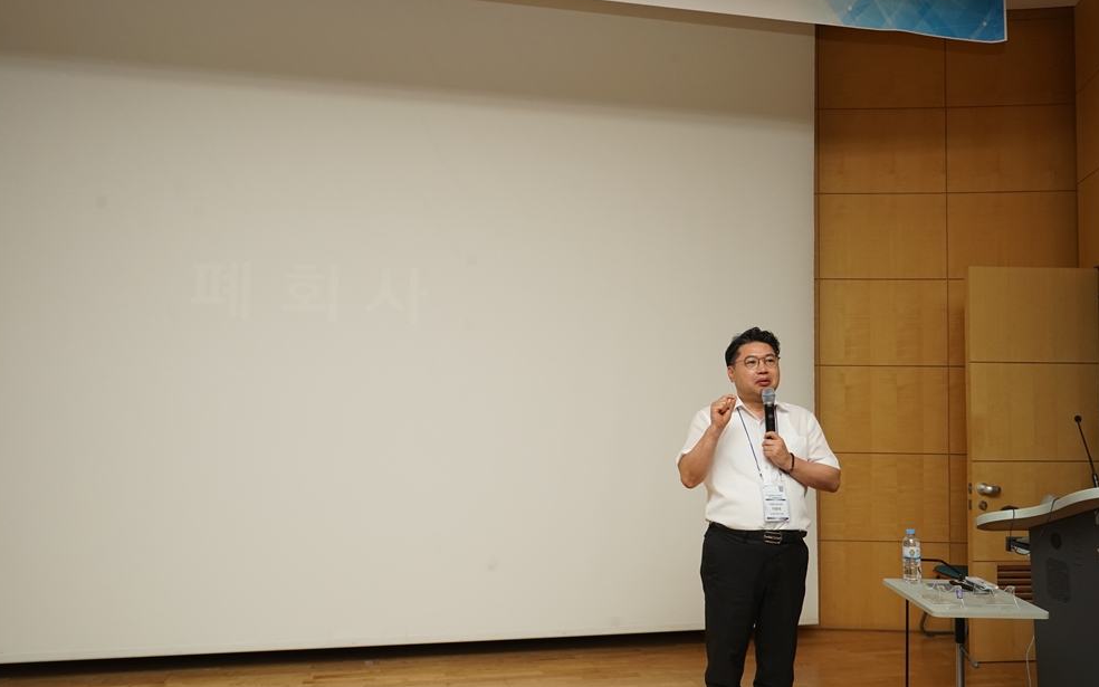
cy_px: 355
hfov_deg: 64.6
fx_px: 869
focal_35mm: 29
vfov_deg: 43.1
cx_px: 544
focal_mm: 28
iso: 1000
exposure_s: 1/100
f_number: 9
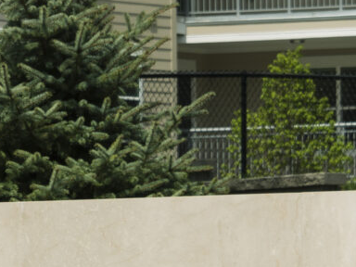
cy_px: 239
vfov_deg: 3.0
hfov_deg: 3.9
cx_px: -235
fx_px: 5142
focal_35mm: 500
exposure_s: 1/500
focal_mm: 78
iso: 100
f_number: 7.1
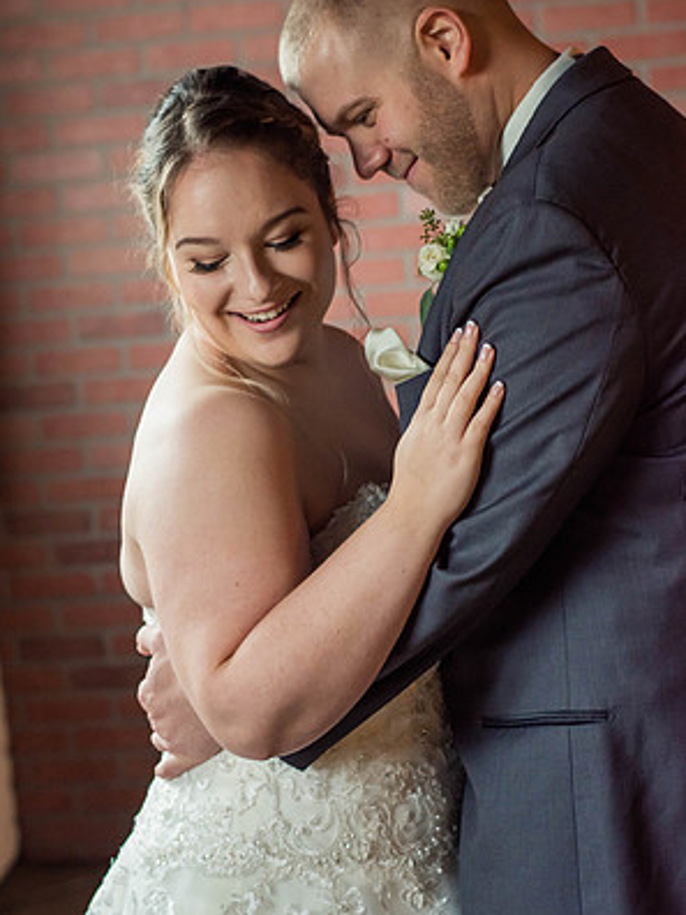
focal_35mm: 82
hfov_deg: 18.0
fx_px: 2167
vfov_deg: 23.8
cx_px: 342
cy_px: 425
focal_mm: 50
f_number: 2.8
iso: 1000
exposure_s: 1/160
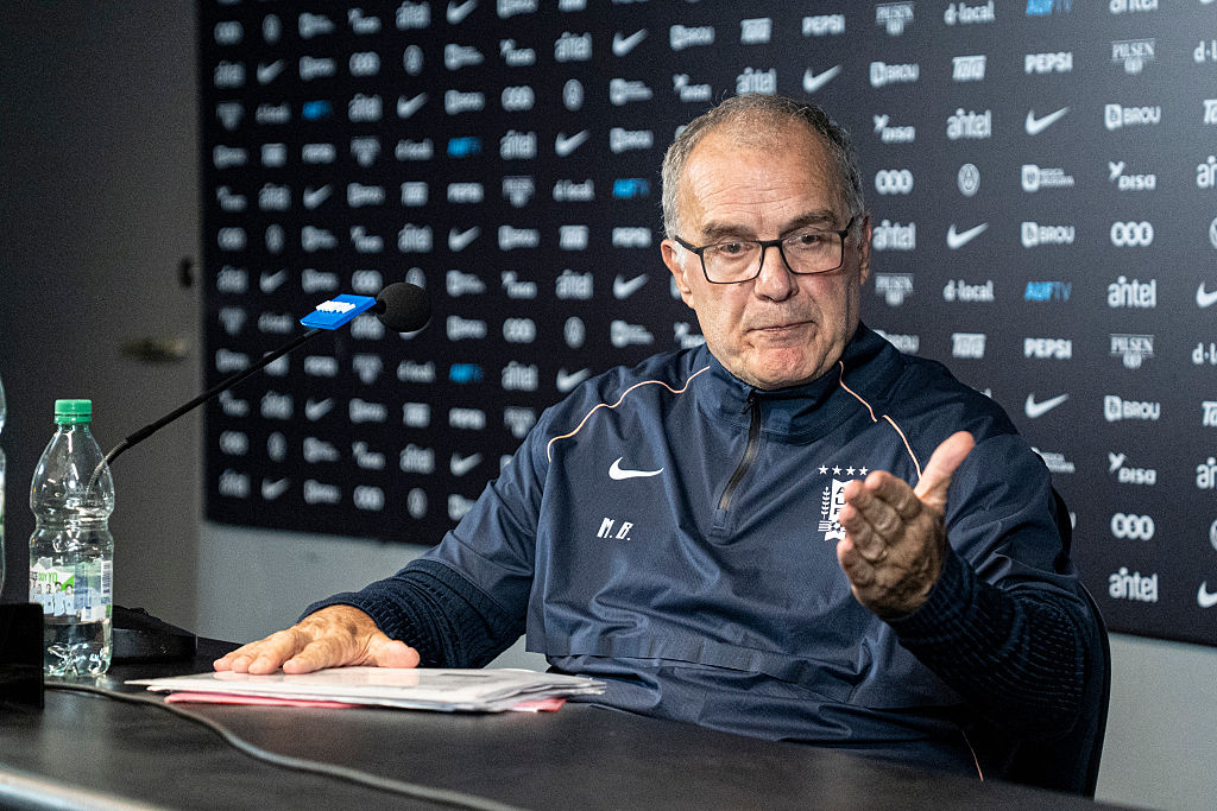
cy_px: 406
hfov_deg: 19.5
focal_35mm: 105
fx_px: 3550
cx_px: 608
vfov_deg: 13.0
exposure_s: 1/1000
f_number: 2.8
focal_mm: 70
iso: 6400
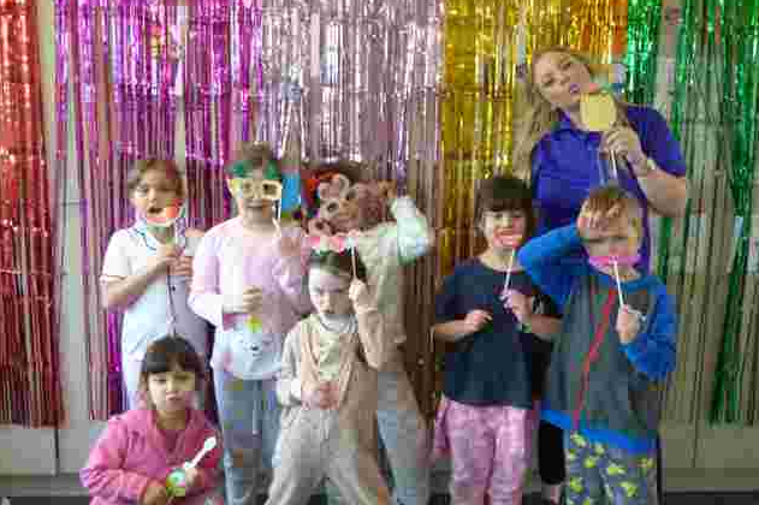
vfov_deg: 35.0
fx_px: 801
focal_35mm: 38
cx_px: 378
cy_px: 237
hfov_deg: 50.7
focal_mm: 6.18
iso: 400
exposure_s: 1/60
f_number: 3.4
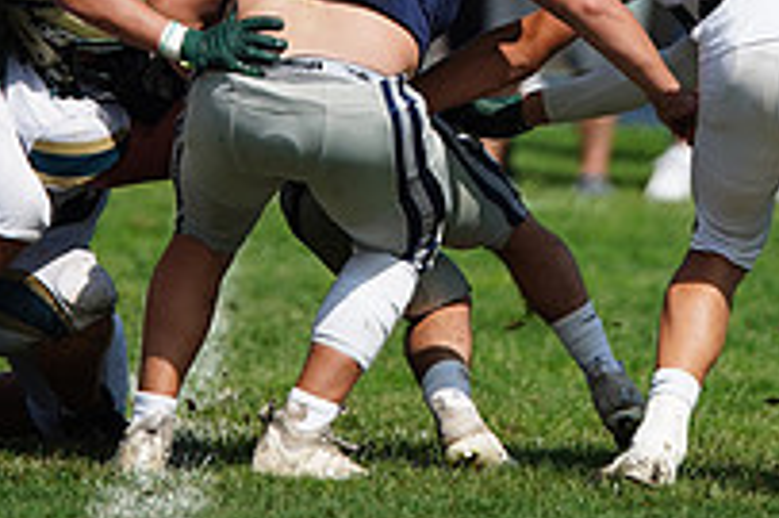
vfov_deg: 1.6
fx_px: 18572
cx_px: 487
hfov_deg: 2.4
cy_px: -36
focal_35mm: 859
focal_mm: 300
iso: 400
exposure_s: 1/8000
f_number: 2.8
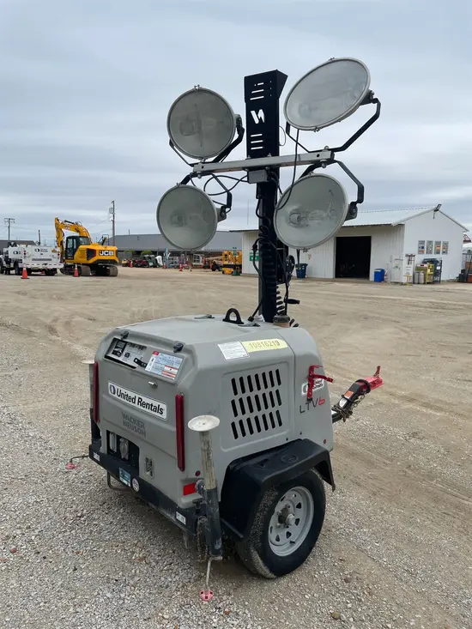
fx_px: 473
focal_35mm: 26
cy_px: 314
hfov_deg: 53.1
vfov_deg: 67.3
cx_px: 236
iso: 50
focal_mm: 4.2
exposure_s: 1/5556
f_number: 1.6
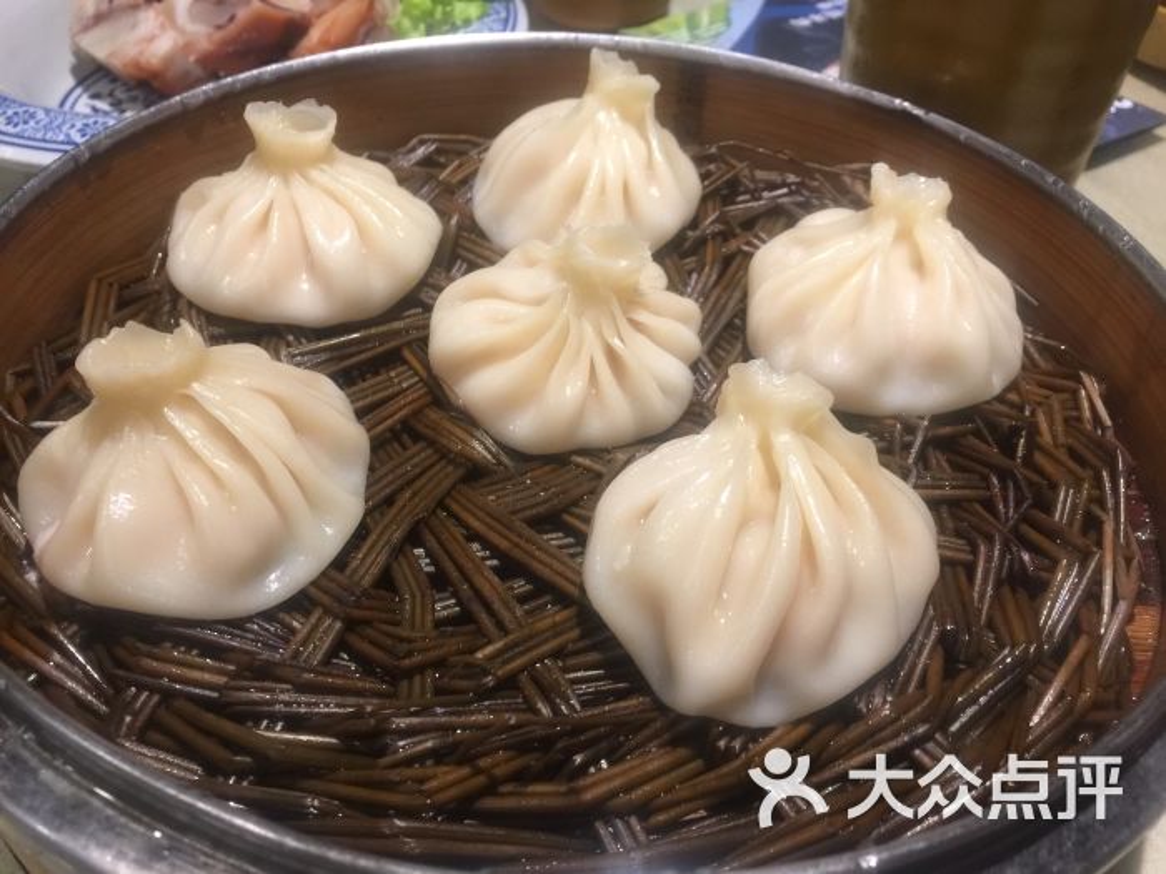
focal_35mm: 29
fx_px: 977
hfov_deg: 61.7
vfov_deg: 48.2
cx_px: 583
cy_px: 437
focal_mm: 4.15
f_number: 2.2
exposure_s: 1/33
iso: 64
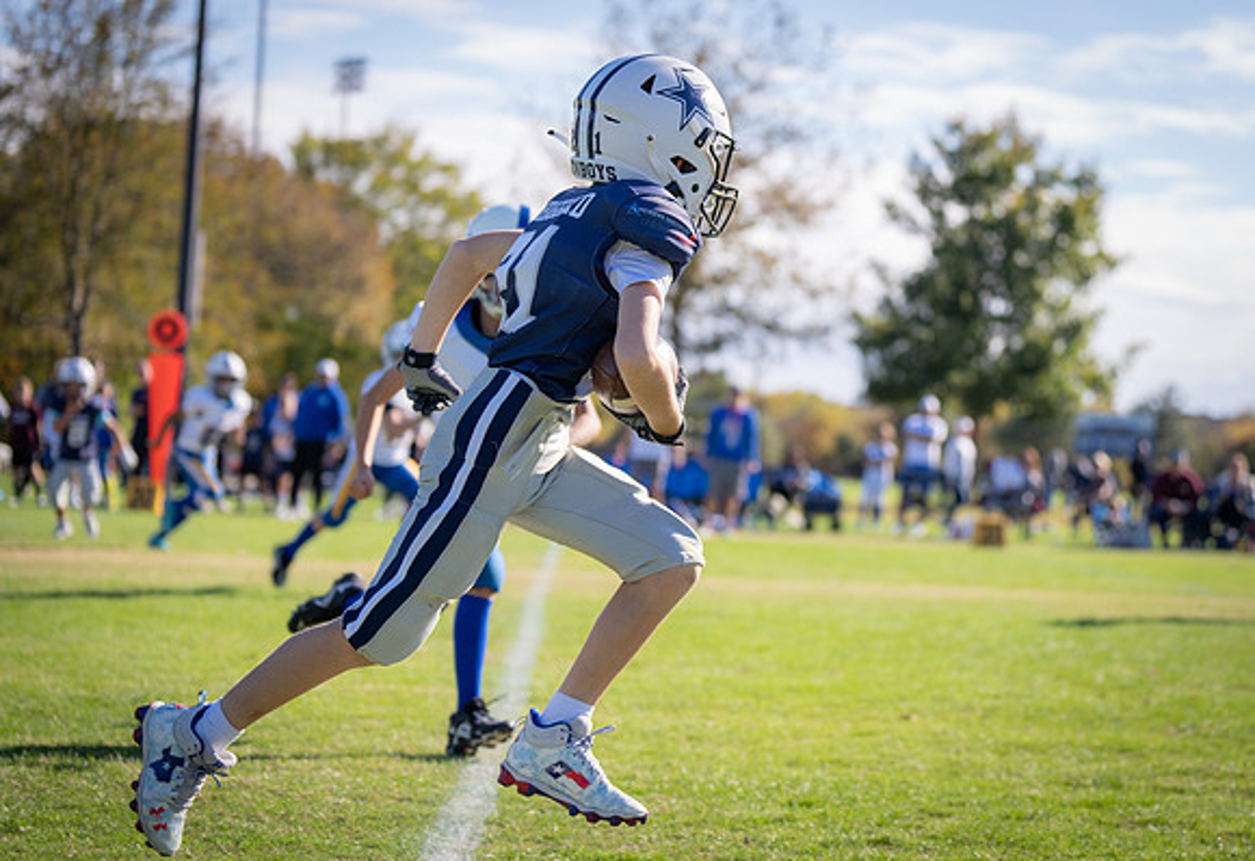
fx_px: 2895
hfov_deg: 24.4
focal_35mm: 82
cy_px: 399
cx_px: 693
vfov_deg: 16.9
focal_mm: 70
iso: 100
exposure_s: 1/1250
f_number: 2.8
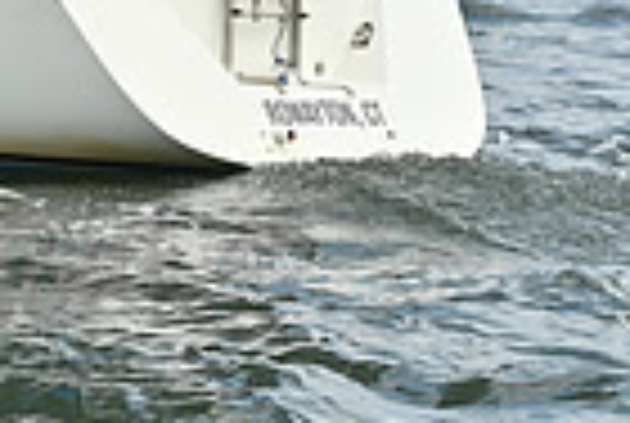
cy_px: -326
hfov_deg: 6.9
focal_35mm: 289
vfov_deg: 4.7
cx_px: -567
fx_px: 5068
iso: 320
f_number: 6.3
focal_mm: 70
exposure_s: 1/1600
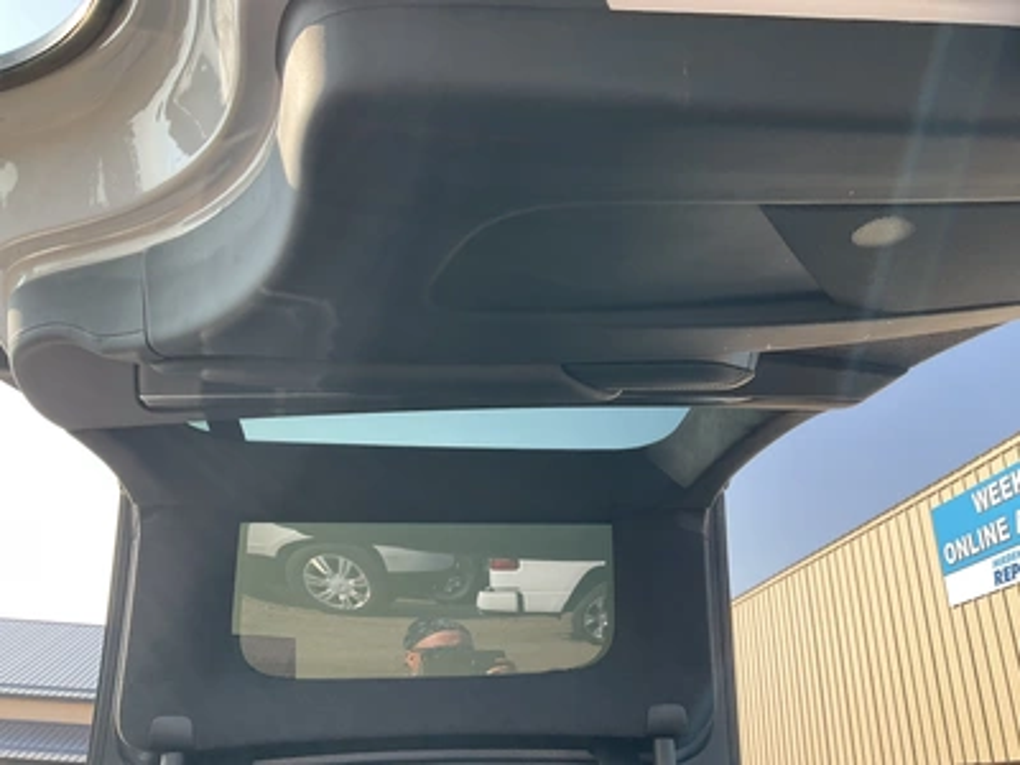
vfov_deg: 48.2
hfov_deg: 61.7
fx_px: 855
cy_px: 382
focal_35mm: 29
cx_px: 510
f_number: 1.8
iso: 25
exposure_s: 1/406
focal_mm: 3
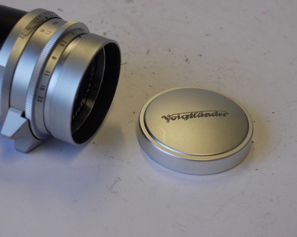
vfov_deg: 18.9
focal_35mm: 81
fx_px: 712
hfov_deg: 23.5
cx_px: 125
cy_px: 91
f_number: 5
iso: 400
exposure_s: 1/200
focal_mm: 30
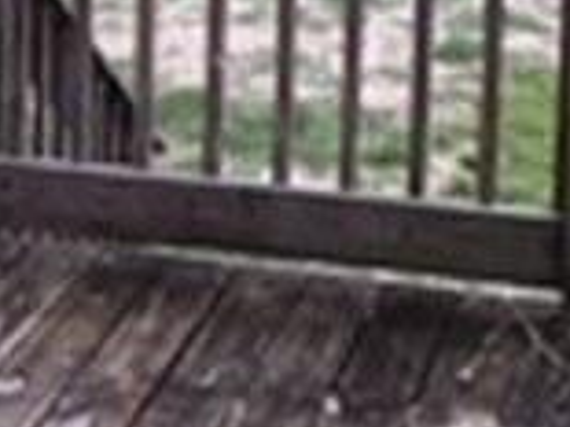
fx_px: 1974
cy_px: -276
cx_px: 265
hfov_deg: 16.4
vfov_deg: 11.6
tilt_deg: -8.4
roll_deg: +0.7
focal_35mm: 120
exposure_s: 1/120
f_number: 2.4
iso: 32
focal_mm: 3.3
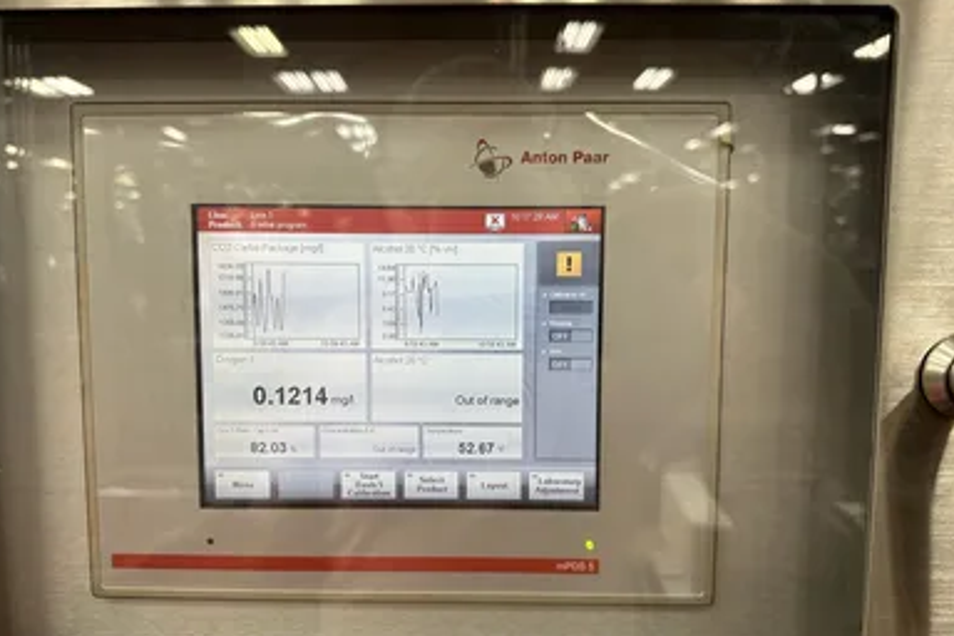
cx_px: 472
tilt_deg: -4.4
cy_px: 338
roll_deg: +0.9
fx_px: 689
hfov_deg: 69.4
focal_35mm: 26
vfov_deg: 49.5
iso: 200
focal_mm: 6.86
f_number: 1.78
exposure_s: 1/120
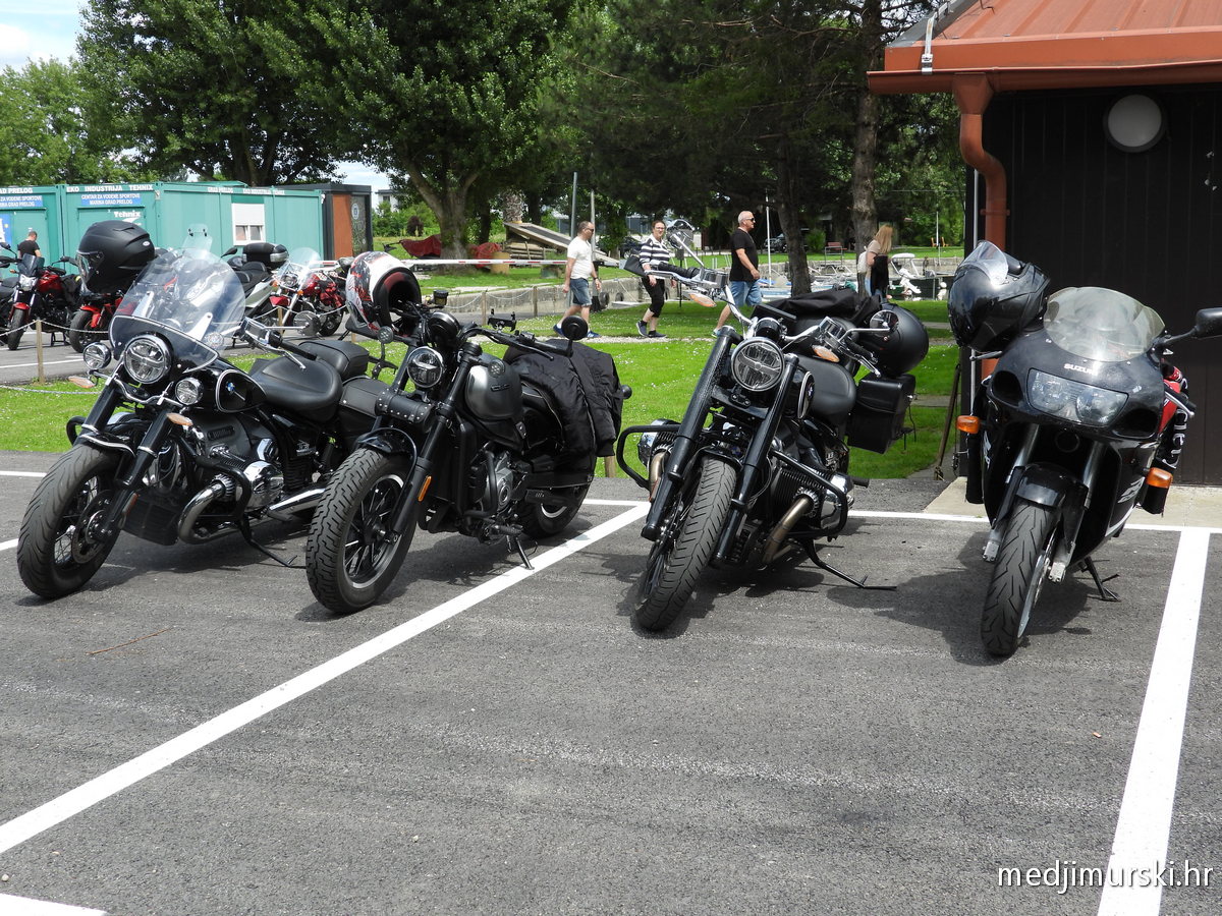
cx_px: 611
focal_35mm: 47
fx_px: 1659
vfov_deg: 30.9
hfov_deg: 40.4
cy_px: 458
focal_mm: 8.5
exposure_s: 1/800
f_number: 3.2
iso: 100
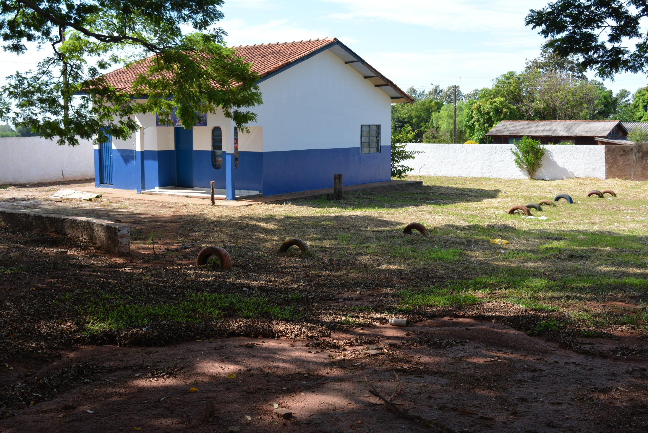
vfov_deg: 31.9
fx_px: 757
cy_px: 216
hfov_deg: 46.4
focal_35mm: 42
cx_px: 324
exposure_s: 1/250
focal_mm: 28
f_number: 8
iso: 200
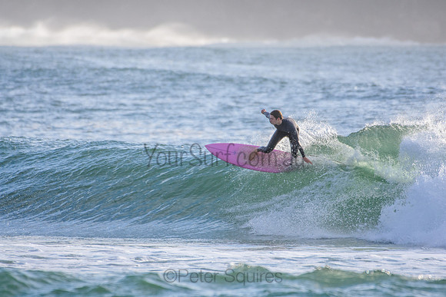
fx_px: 9293
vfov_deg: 1.8
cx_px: 223
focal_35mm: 750
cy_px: 148
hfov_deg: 2.7
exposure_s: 1/2000
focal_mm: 500
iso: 400
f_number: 5.6
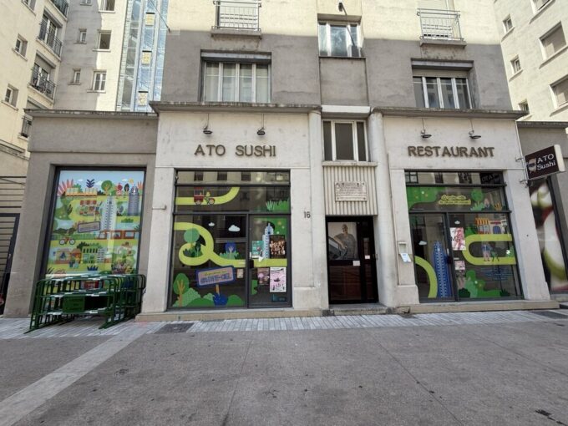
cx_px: 284
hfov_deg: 102.1
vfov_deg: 85.7
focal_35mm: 14
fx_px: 230
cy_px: 213
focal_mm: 2.22
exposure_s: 1/398
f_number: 2.2
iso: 50
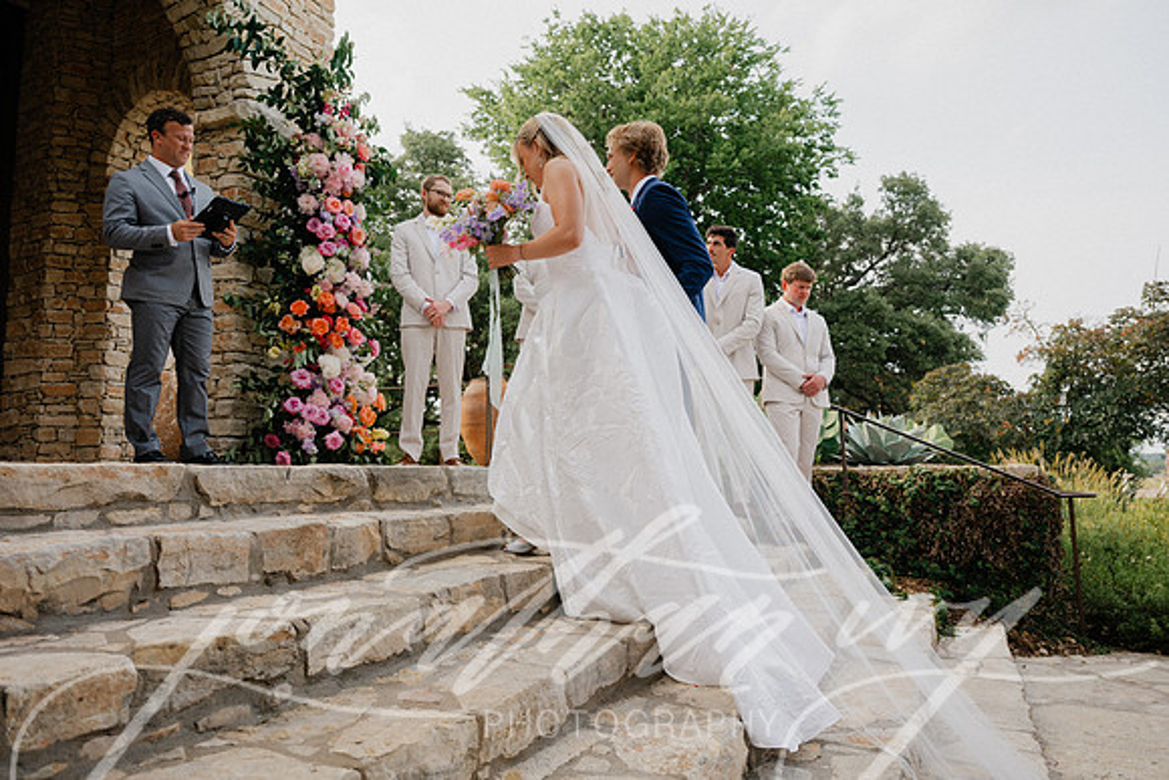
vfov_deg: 53.2
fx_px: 779
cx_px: 584
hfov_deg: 73.7
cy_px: 390
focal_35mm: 24
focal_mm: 24
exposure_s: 1/500
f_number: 3.5
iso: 100
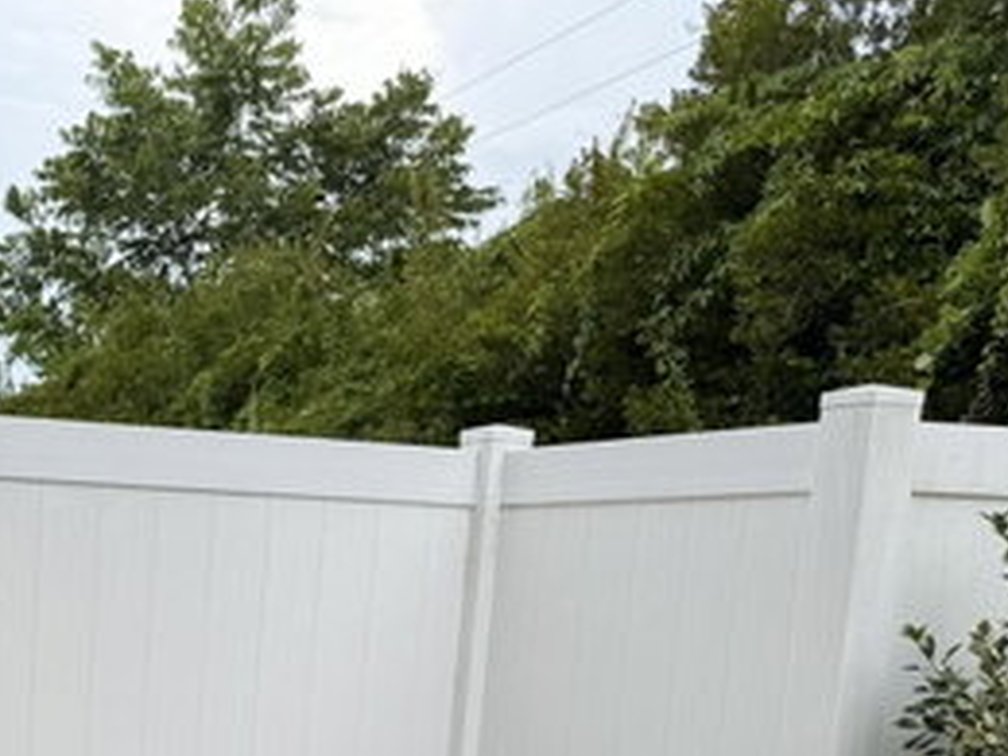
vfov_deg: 22.8
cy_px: 911
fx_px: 1718
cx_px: -143
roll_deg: -0.5
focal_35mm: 59
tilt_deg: -9.3
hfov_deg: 29.1
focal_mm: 6.76
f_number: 1.78
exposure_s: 1/1689
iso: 80
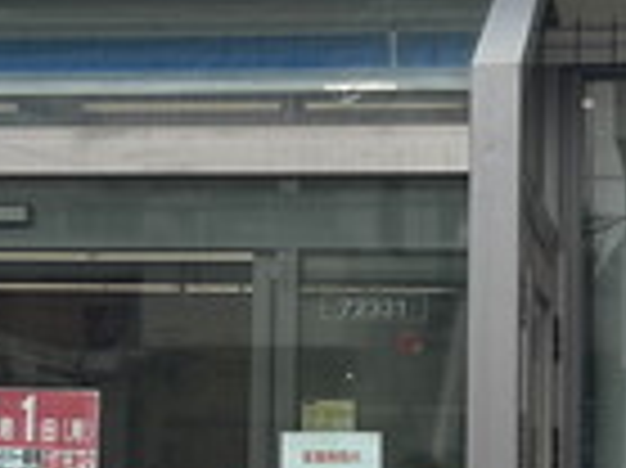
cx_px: 234
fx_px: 2295
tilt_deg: +6.3
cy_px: 243
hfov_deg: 15.5
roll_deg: -0.9
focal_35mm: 127
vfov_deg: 11.7
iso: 50
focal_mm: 5.1
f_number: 1.6
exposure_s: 1/4310
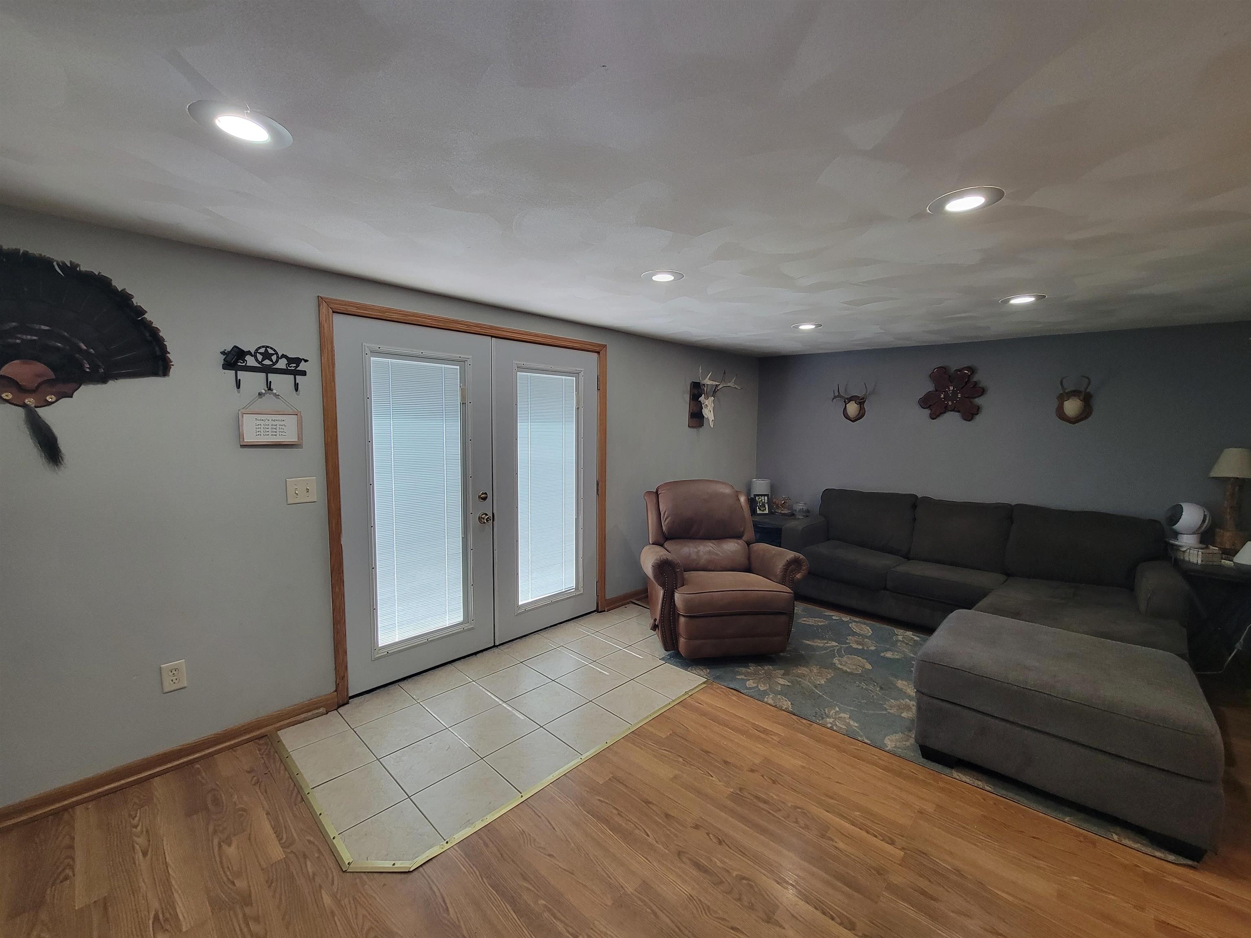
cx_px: 626
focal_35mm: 13
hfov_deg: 106.2
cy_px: 469
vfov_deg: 89.9
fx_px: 470
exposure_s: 1/60
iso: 200
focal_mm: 2.2
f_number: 2.2
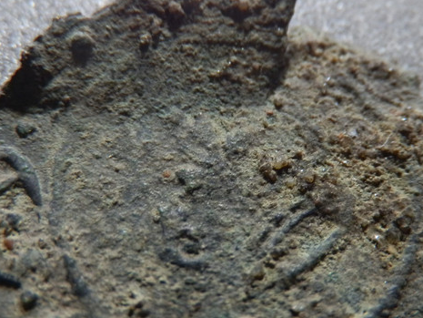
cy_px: 209
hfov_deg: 25.0
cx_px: 220
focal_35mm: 78
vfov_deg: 18.9
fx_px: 953
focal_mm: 6.17
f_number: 3.5
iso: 100
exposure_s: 1/50
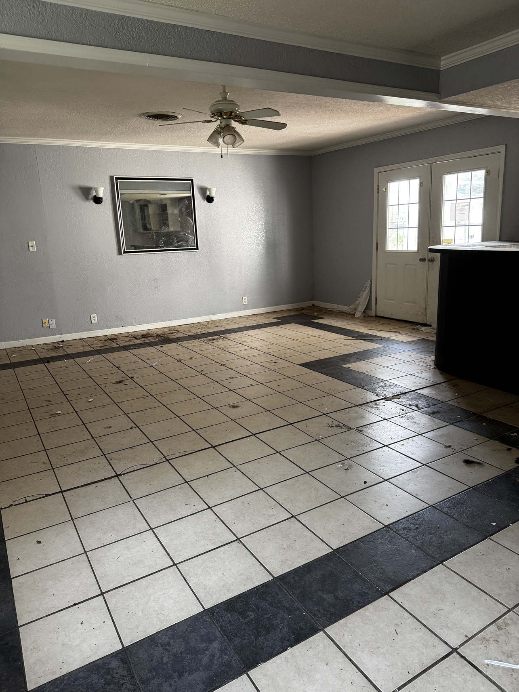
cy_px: 346
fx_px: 480
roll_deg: +2.3
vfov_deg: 71.6
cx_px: 260
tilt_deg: -13.7
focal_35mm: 24
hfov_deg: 56.8
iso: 200
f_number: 1.78
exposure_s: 1/108
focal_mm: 6.76
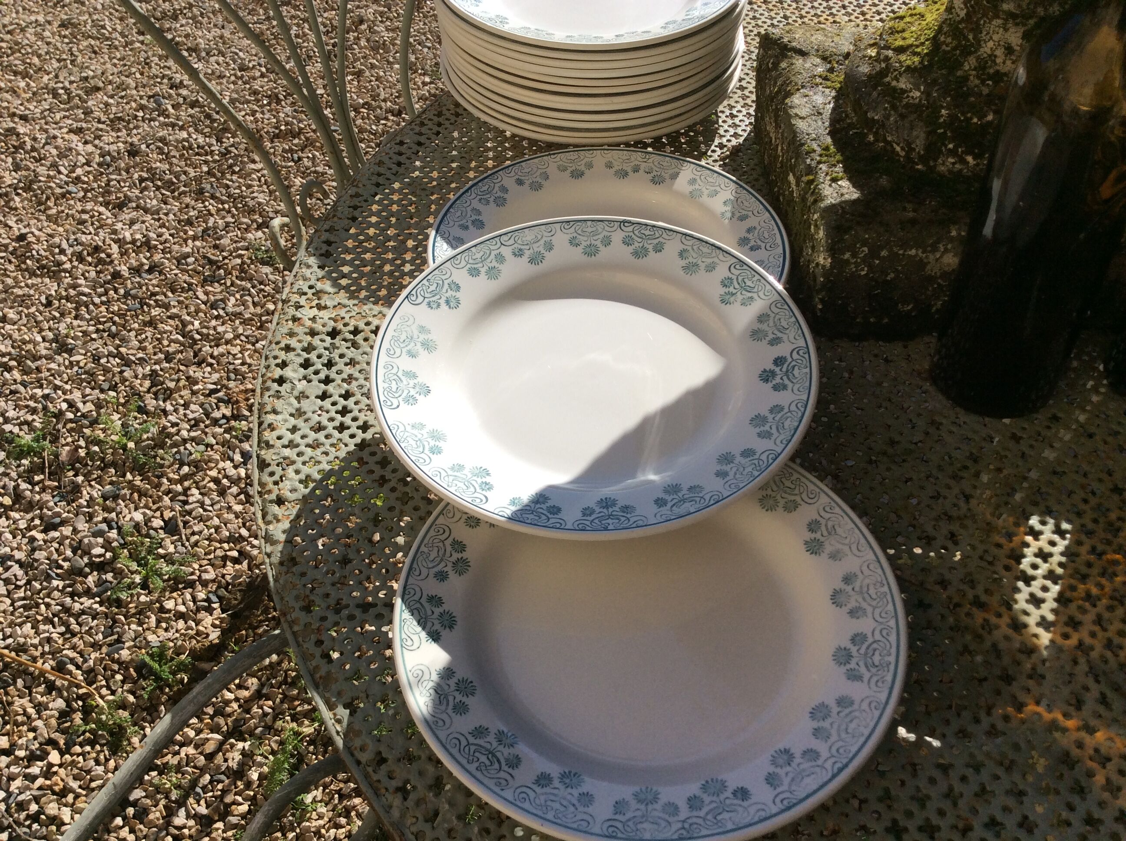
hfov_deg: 56.9
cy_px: 420
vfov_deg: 44.1
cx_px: 563
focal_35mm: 32
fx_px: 1039
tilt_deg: -49.7
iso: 32
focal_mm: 3.3
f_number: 2.4
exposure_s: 1/2203
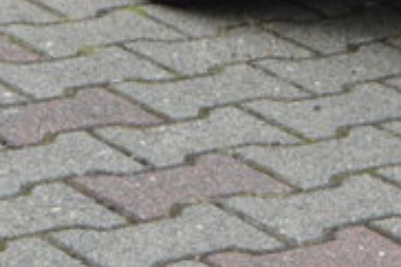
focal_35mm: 270
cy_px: -482
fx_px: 3005
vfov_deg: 4.9
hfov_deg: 7.6
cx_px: 509
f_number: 7.1
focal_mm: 32
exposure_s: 1/200
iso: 100
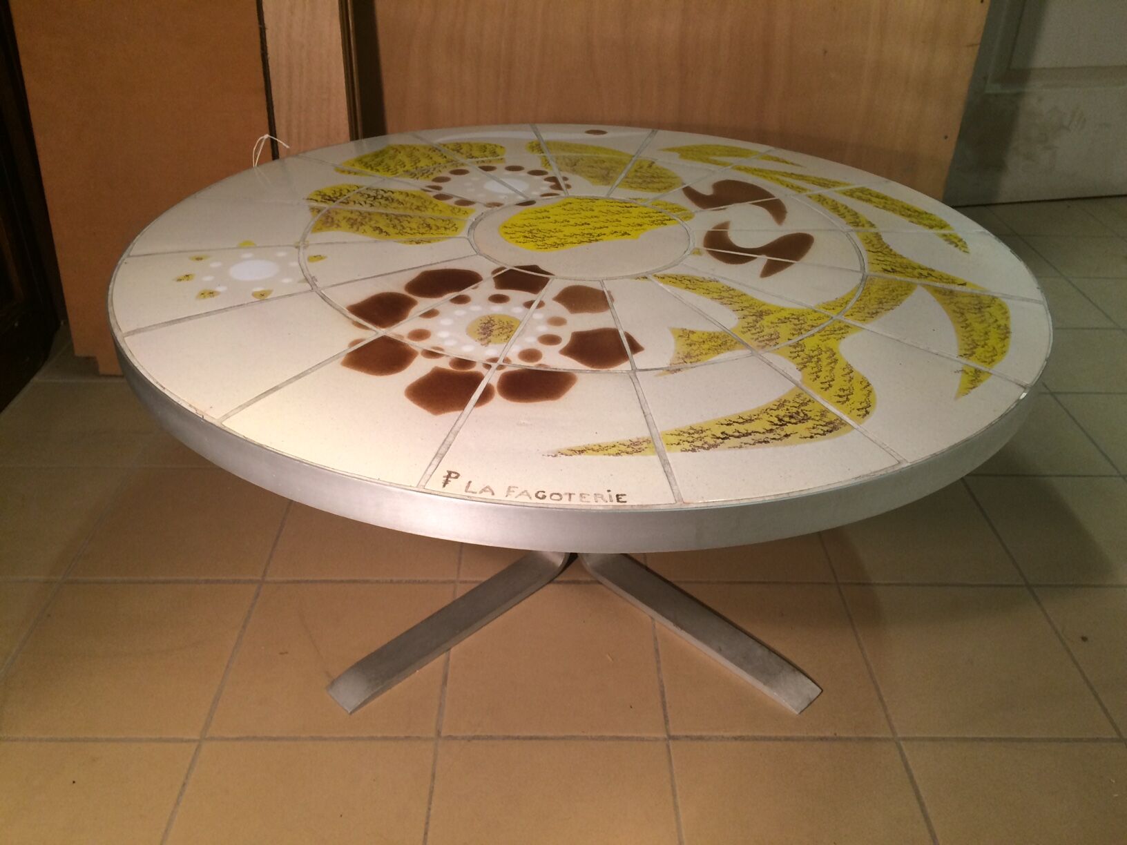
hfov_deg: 61.7
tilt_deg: -32.9
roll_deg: -1.6
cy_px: 422
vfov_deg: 48.2
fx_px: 944
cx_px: 564
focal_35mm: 29
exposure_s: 1/33
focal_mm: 4.15
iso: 100
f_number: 2.2
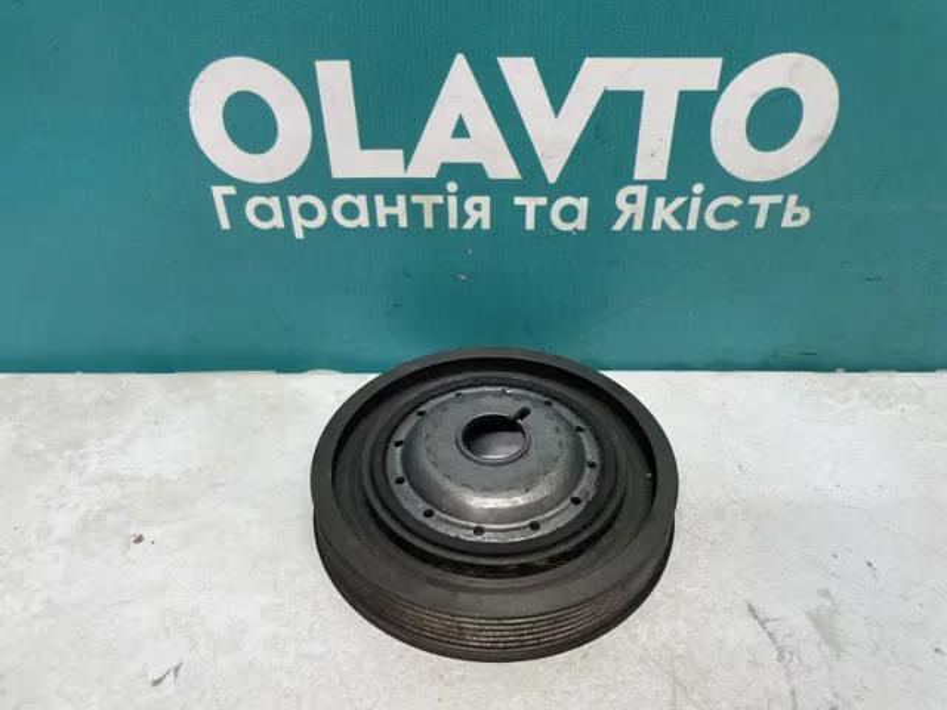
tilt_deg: -36.6
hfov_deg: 67.3
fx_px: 711
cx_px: 474
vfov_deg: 53.1
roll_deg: +2.5
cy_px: 355
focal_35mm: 26
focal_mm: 4.2
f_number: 1.6
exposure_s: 1/100
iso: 100
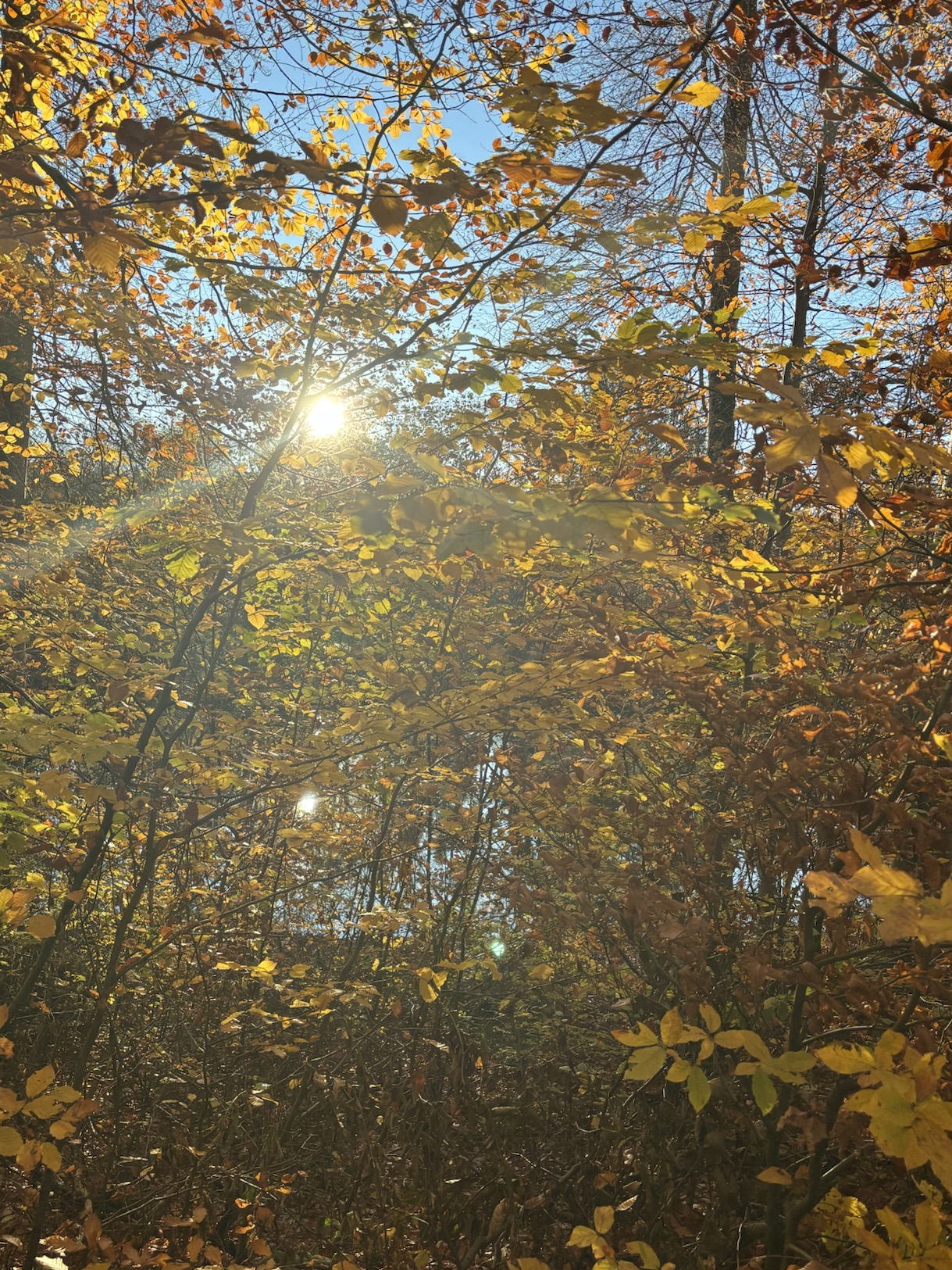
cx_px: 405
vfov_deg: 56.7
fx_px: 1173
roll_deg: -3.3
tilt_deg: -2.9
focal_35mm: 32
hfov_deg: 44.0
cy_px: 684
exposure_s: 1/811
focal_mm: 5.96
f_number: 1.6
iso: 50
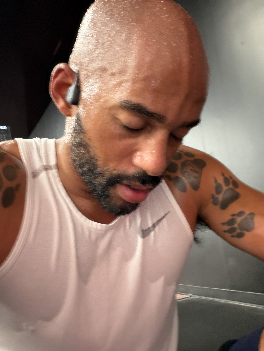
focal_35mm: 30
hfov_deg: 46.8
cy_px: 176
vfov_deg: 60.0
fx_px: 305
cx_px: 132
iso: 500
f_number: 1.9
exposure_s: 1/20
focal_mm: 2.71
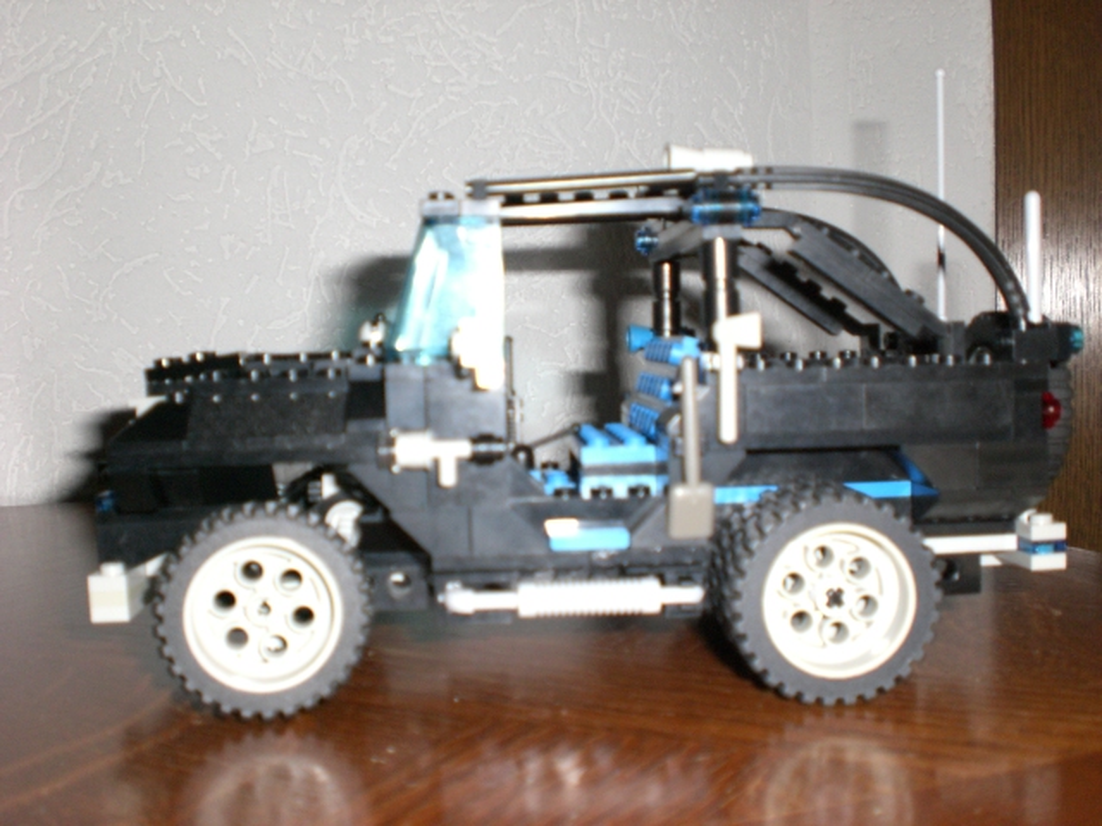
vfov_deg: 37.7
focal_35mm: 38
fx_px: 1210
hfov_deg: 49.0
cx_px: 551
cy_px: 413
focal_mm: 6.3
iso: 200
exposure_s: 1/60
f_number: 3.1
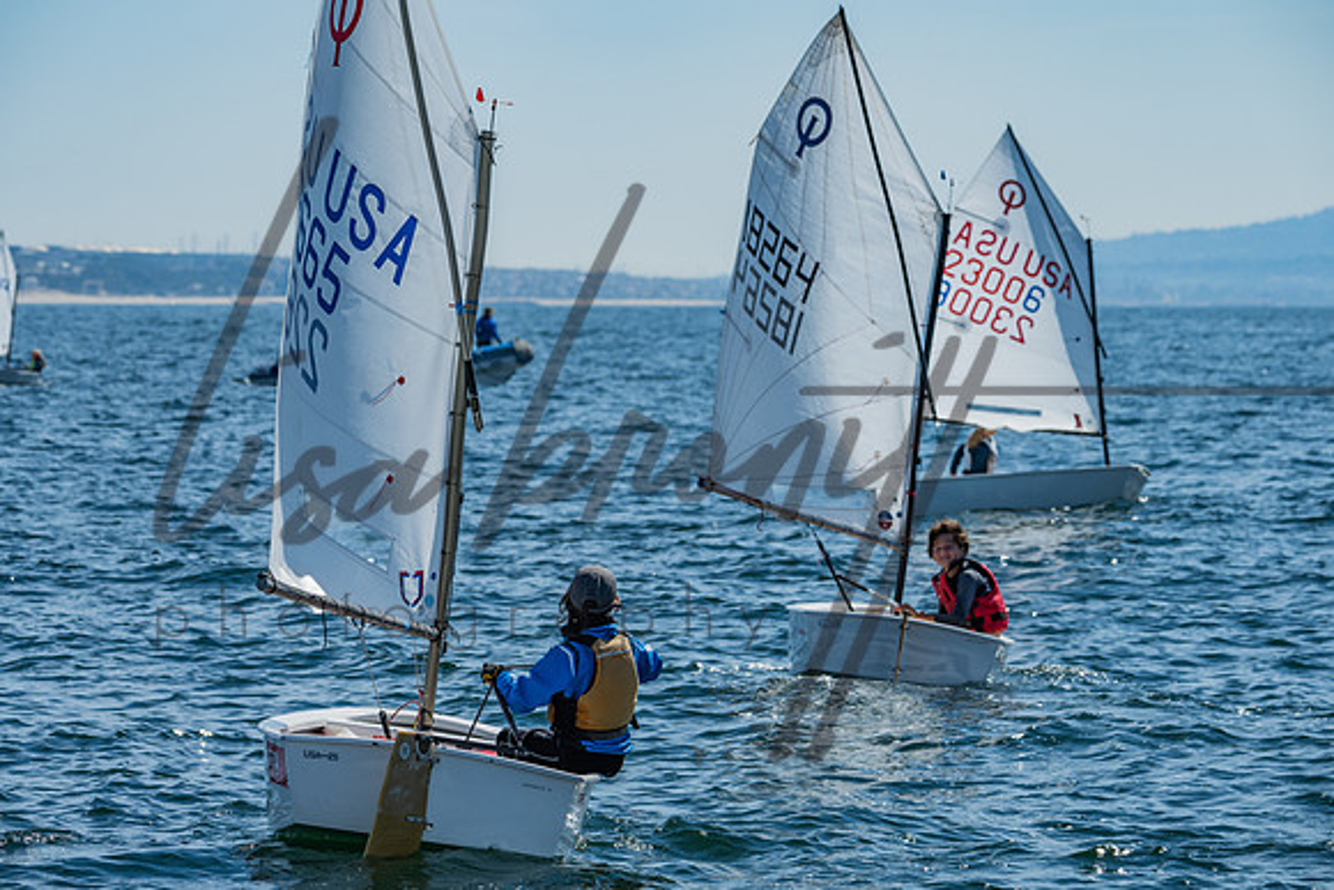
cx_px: 667
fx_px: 6946
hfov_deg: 11.0
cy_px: 445
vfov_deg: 7.3
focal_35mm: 187
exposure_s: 1/500
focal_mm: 180
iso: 100
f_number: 8
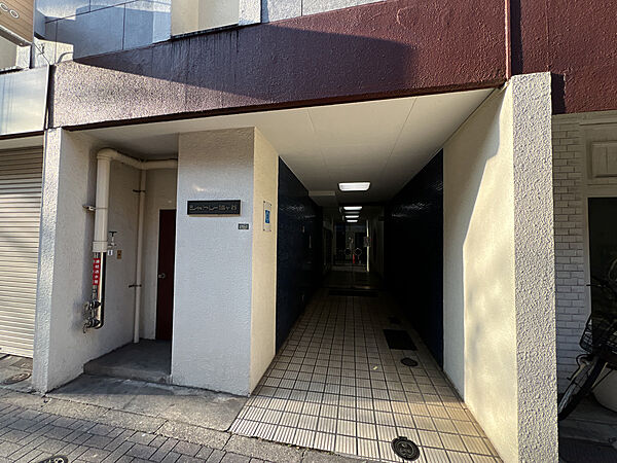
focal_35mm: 13
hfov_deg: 106.2
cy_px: 232
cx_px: 308
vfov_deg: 89.9
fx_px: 232
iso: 32
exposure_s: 1/445
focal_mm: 1.57
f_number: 1.8
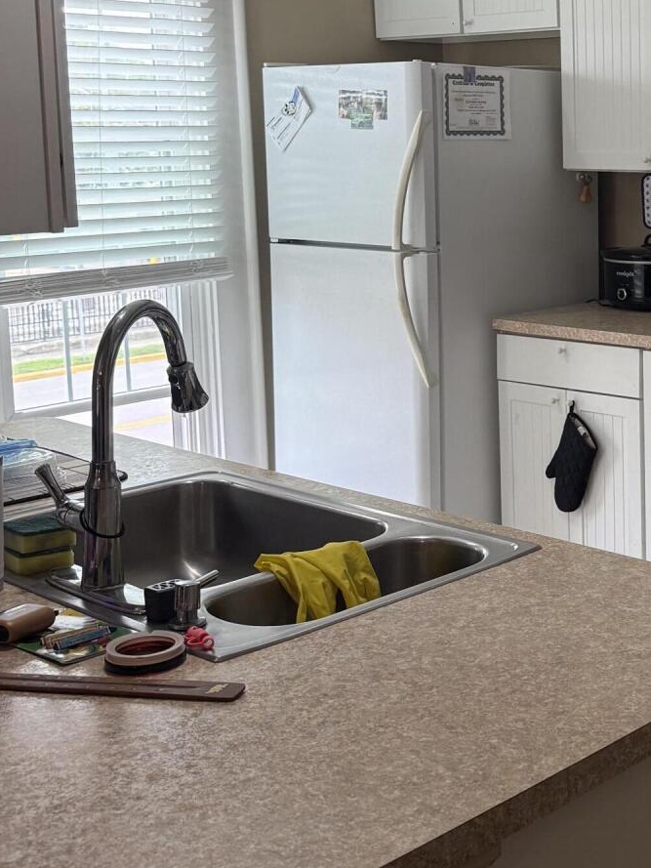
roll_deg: +0.0
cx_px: 706
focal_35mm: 54
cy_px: 280
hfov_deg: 25.2
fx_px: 1354
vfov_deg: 35.2
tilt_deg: -5.8
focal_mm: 6.76
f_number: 1.78
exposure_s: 1/120
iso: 160
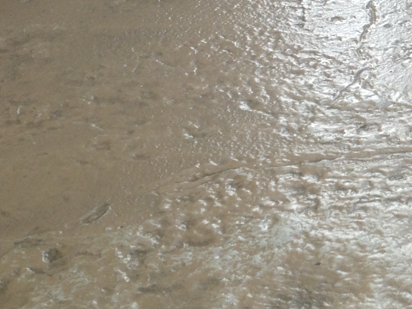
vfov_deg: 13.5
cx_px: 556
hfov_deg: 16.9
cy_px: 48
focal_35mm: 109
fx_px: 1297
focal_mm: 4.28
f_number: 2.4
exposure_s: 1/120
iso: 50
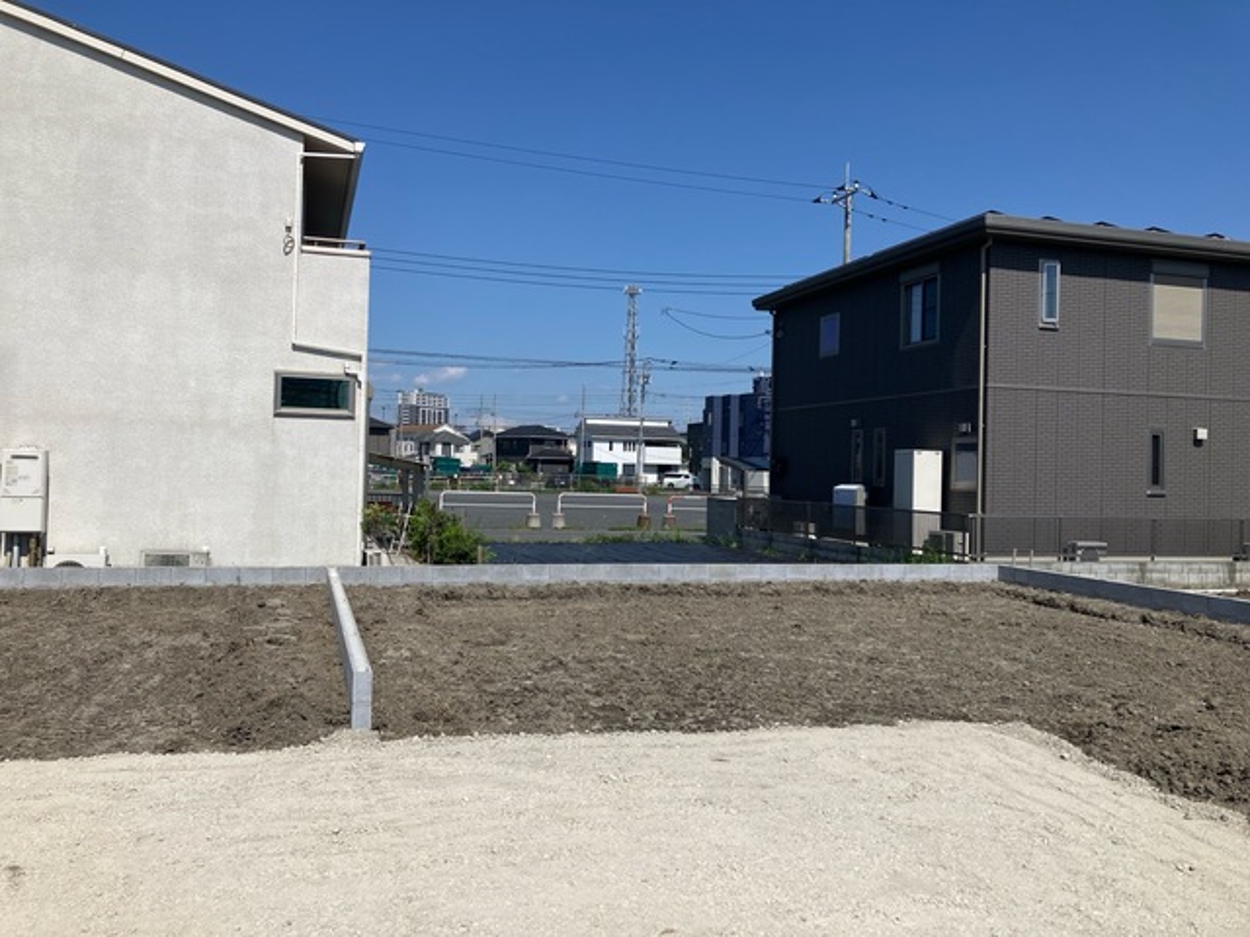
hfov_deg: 63.4
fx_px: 1011
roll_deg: -2.6
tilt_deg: +1.3
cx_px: 625
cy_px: 468
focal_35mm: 28
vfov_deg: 49.7
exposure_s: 1/3745
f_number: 1.8
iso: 32
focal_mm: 3.99
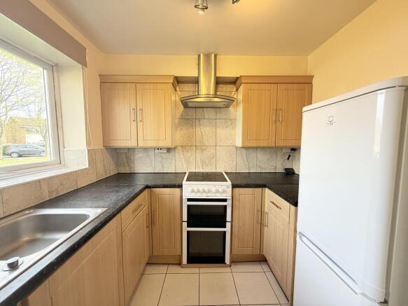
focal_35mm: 14
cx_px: 204
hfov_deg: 102.1
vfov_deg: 85.7
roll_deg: +0.0
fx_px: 165
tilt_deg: -4.0
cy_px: 153
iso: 160
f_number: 2.2
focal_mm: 2.22
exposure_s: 1/99
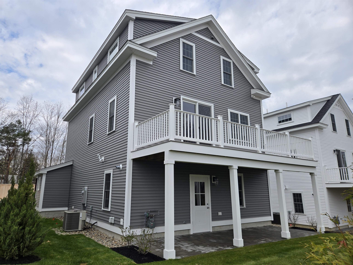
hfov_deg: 73.9
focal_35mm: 23
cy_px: 132
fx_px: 235
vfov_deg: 58.9
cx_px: 176
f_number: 1.8
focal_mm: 5.4
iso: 40
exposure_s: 1/2921
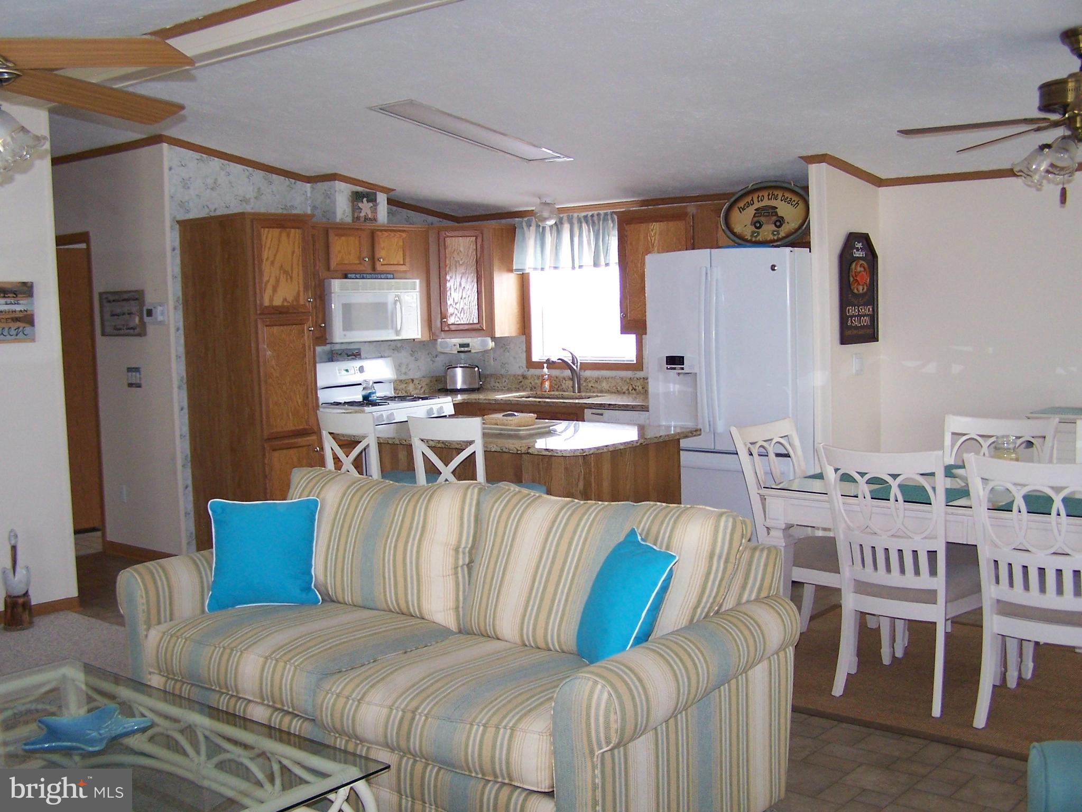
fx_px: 1188
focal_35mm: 38
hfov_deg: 49.0
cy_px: 406
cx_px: 541
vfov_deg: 37.7
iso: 140
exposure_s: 1/60
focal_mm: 6.3
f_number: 2.8
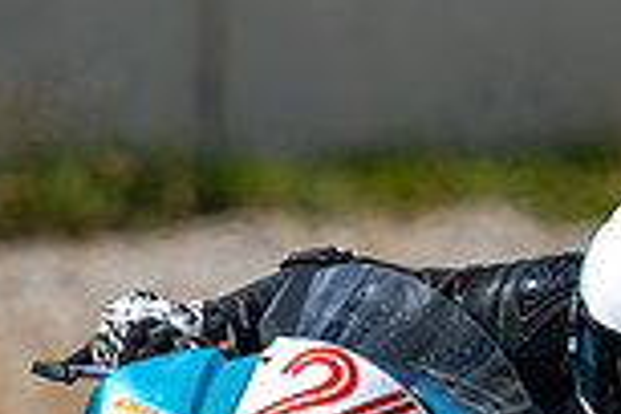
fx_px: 32617
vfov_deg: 0.7
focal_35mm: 1891
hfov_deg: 1.1
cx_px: 158
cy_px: 672
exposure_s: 1/1250
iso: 125
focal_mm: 500
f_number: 6.3
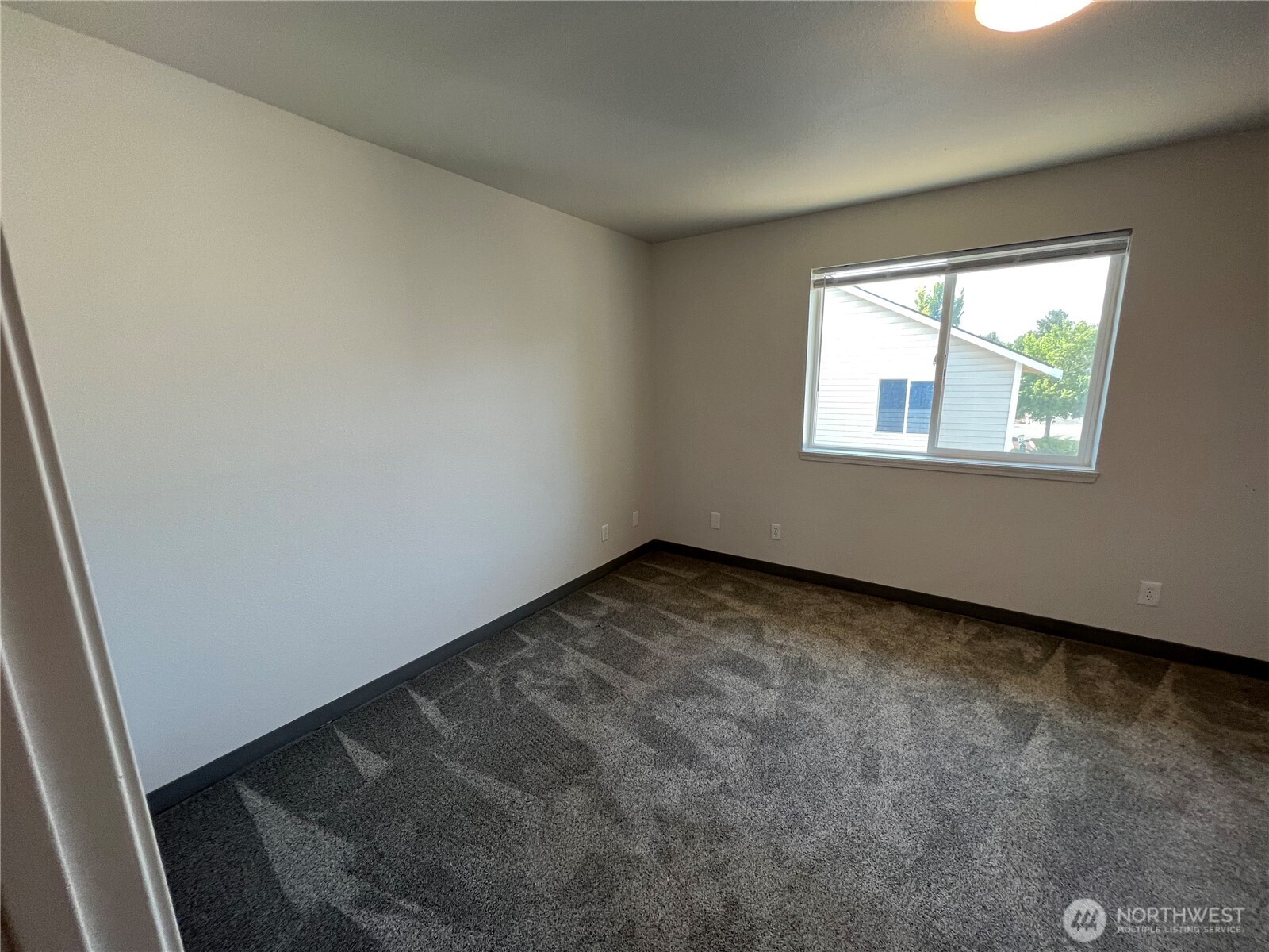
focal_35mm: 13
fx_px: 477
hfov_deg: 106.2
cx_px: 634
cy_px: 476
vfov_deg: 89.9
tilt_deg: -12.2
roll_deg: +1.0
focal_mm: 1.57
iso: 160
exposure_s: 1/120
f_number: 1.8
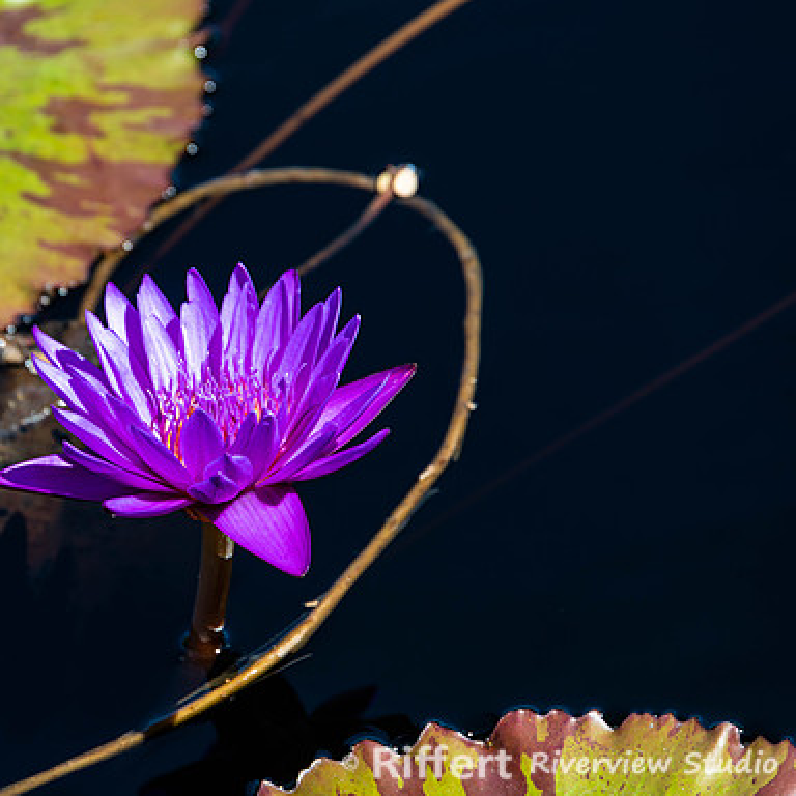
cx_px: 203
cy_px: 399
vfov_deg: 4.6
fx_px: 10016
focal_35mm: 385
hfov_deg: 4.5
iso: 100
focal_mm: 300
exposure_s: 1/160
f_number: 8
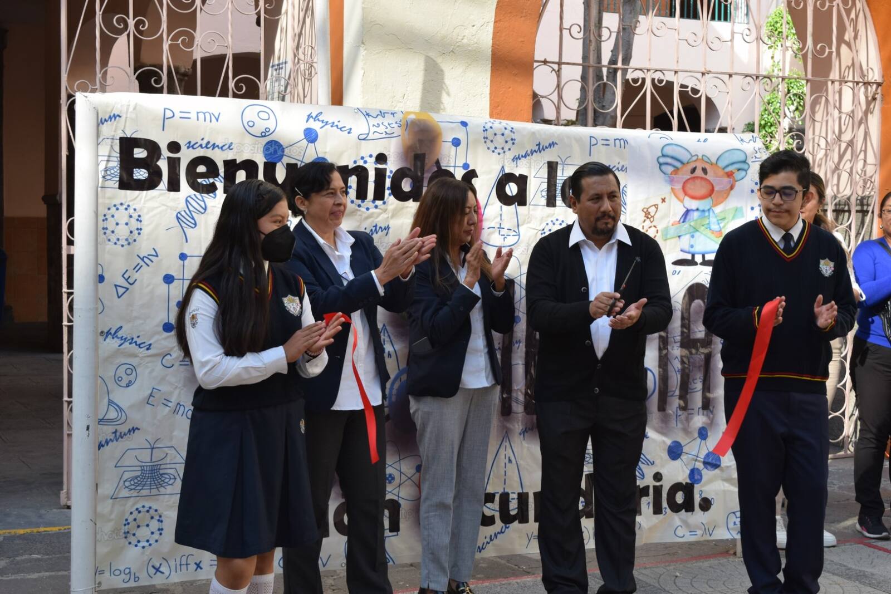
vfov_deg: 23.8
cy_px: 297
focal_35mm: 57
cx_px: 446
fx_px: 1411
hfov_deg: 35.1
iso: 400
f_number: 8
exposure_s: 1/250
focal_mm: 38
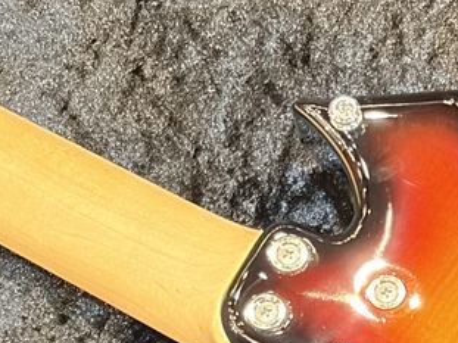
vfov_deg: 6.9
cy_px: 445
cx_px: 680
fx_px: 2830
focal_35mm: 214
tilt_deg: -71.5
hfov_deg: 9.0
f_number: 1.6
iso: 320
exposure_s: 1/24
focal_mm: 5.96
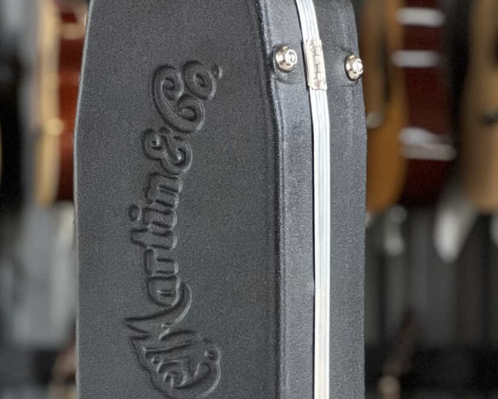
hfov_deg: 8.3
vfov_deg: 6.6
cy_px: 654
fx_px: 3419
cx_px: 187
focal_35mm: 232
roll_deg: +1.0
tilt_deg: -5.9
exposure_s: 1/121
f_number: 2.8
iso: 200
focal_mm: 9
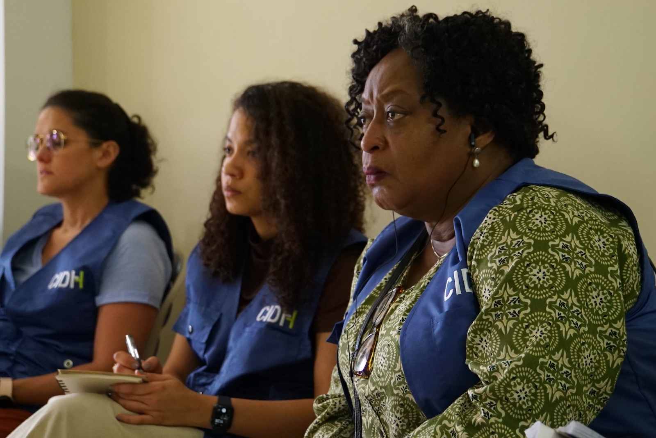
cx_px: 328
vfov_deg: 16.7
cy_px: 219
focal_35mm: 82
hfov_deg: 24.8
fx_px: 1495
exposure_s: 1/160
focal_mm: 55
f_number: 5.6
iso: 4000
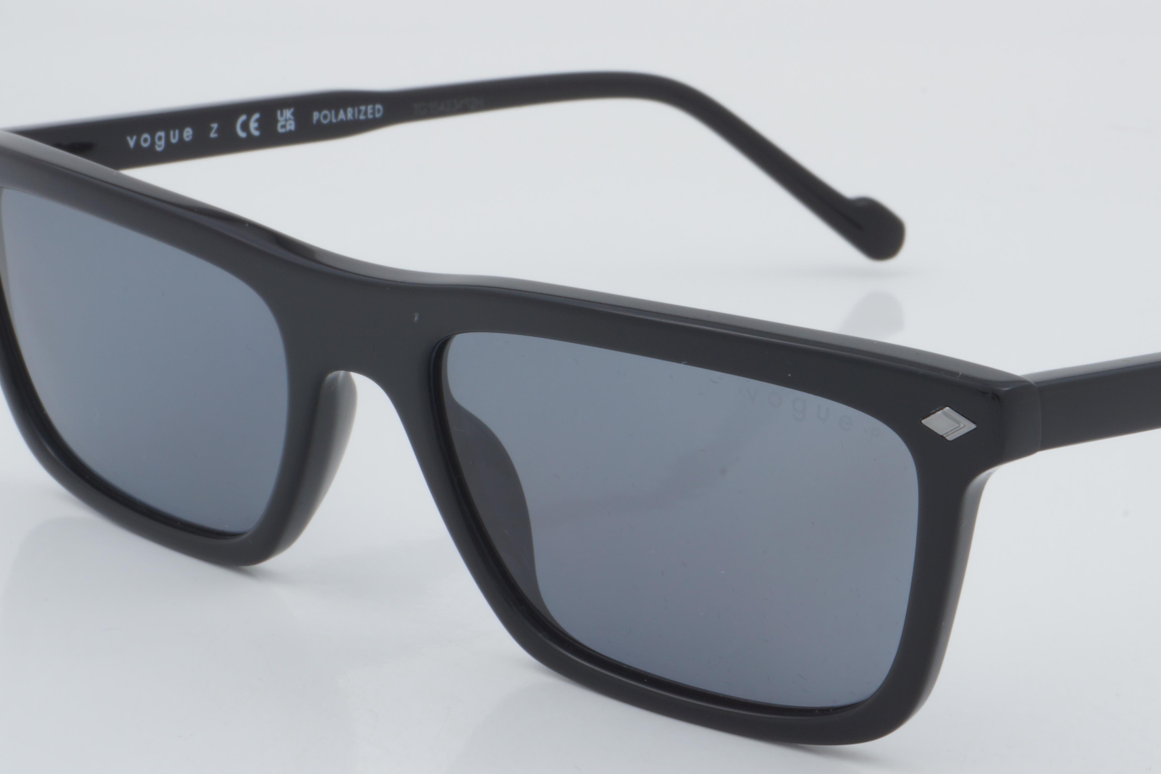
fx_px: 3547
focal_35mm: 110
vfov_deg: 12.5
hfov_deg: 18.5
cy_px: 427
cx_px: 777
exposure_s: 1/3
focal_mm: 50
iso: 100
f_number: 32
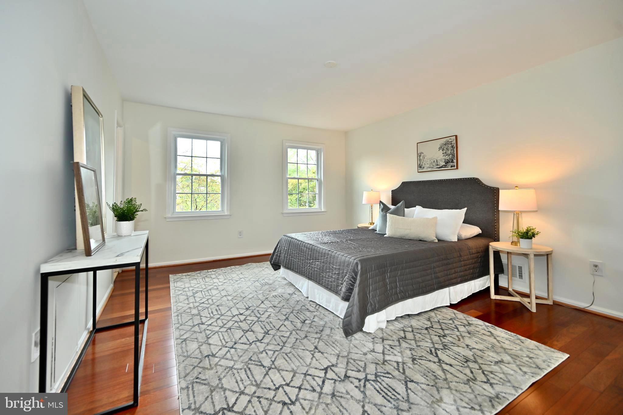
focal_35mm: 14
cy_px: 208
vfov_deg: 81.2
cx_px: 312
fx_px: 242
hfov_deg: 104.3
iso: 220
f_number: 4
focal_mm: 14
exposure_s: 1/60
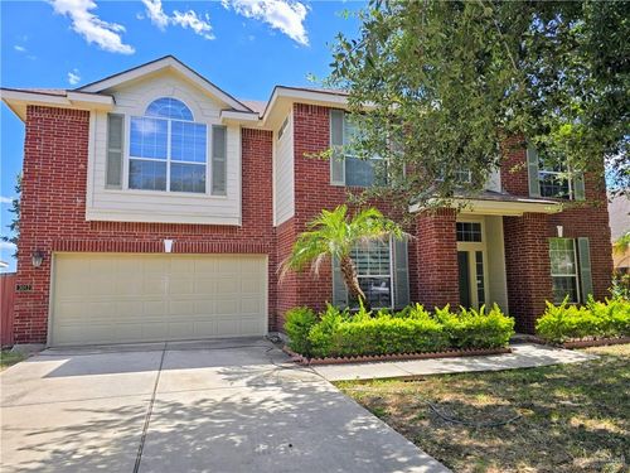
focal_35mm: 23
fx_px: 419
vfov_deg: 58.9
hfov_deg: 73.9
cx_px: 315
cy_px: 236
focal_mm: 6.3
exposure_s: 1/421
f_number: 1.7
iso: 12
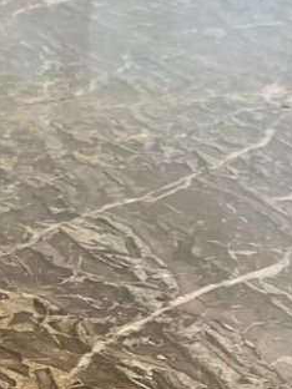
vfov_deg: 18.2
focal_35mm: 100
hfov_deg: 14.8
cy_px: 522
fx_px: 1125
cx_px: 140
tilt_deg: -38.8
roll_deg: -1.2
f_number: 1.6
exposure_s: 1/40
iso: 640
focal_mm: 5.1
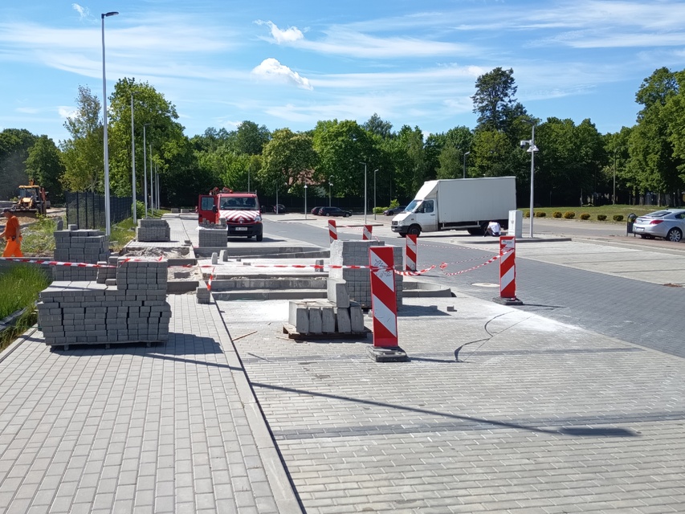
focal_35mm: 36
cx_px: 342
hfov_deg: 51.3
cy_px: 257
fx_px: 712
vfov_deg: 39.7
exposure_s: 1/519
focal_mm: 5.27
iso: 50
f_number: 1.7
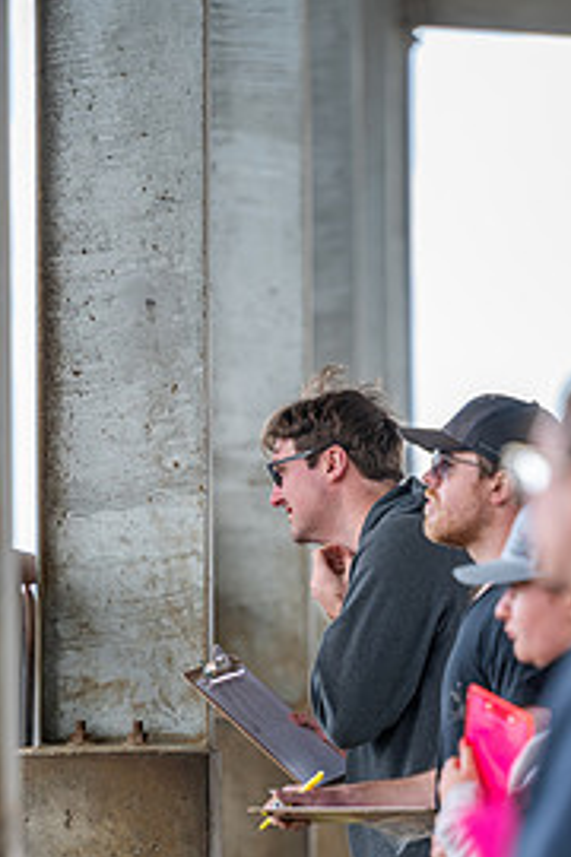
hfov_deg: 5.0
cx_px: 419
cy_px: 635
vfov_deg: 7.5
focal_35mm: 275
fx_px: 6542
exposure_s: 1/320
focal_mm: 165
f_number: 2.8
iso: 125
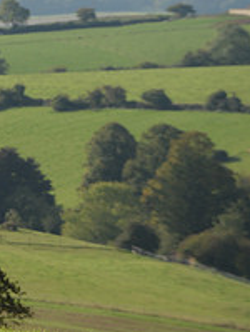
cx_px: -225
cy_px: 90
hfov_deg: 2.7
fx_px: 5366
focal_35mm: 559
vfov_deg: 3.5
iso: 400
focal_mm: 200
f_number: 5
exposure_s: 1/1250
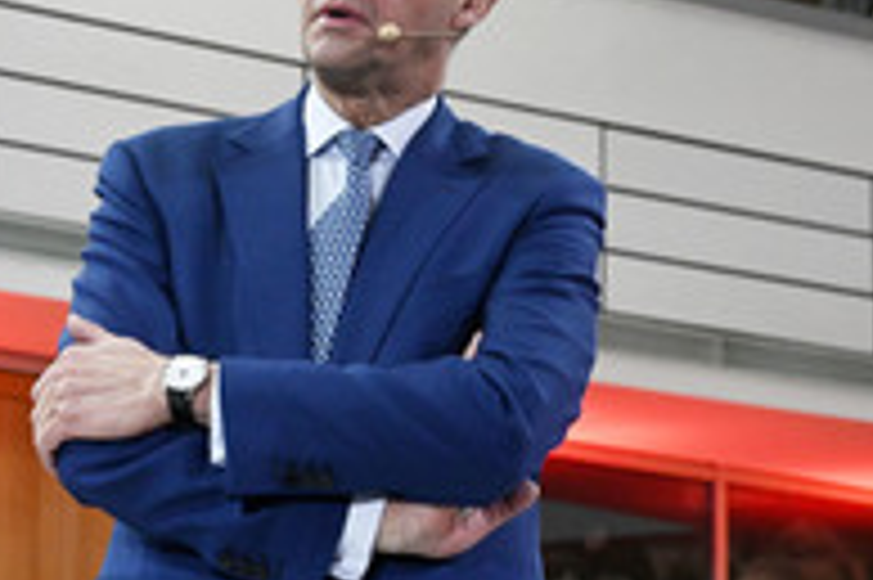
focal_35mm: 163
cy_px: 328
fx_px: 3949
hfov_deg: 12.6
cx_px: 232
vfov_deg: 8.4
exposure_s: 1/500
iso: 6400
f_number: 8
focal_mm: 70
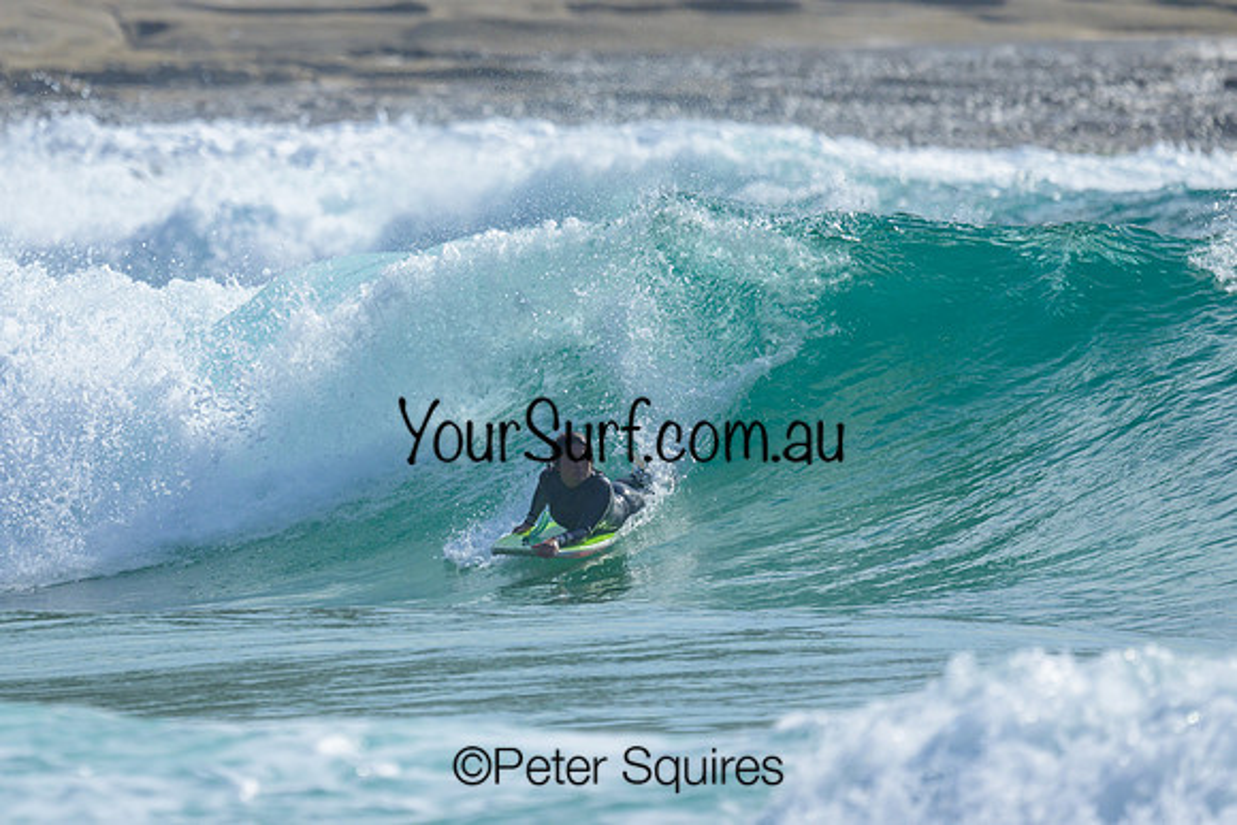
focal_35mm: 1099
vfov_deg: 1.3
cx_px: 387
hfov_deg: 1.9
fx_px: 37787
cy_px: 258
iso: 160
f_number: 6.3
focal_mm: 800
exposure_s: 1/2000
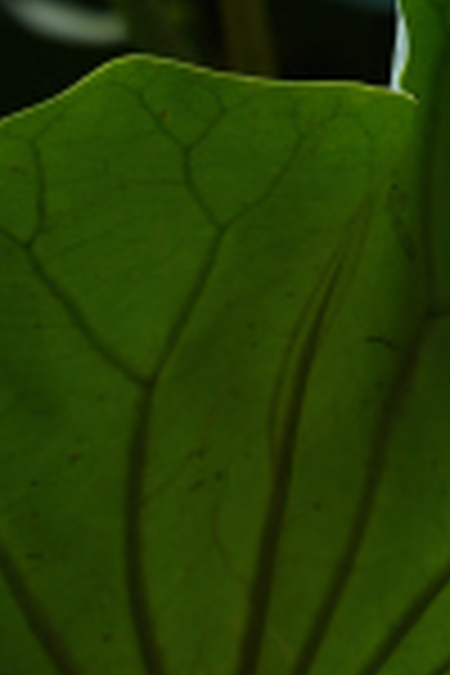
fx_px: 15374
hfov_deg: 1.7
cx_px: 416
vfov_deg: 2.5
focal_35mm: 820
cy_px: 2079
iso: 100
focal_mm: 120
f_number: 8
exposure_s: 1/125
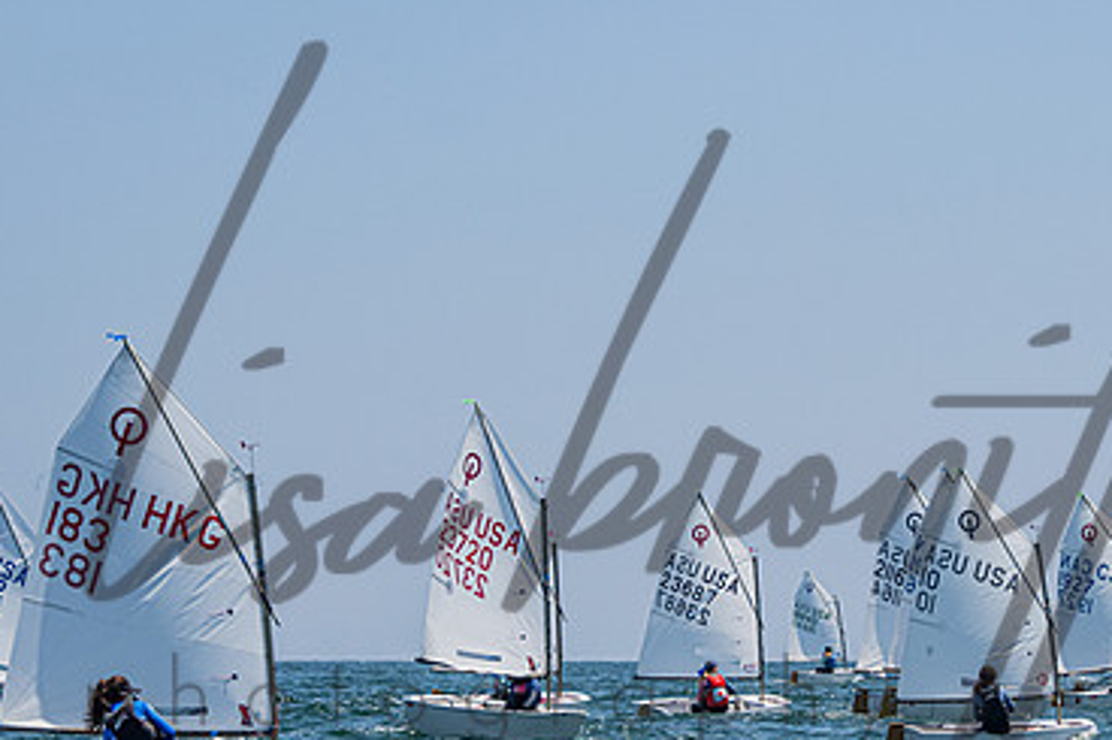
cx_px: 801
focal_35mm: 177
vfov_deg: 7.7
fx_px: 5465
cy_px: 520
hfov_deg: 11.6
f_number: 6.3
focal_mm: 89
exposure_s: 1/4000
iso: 500
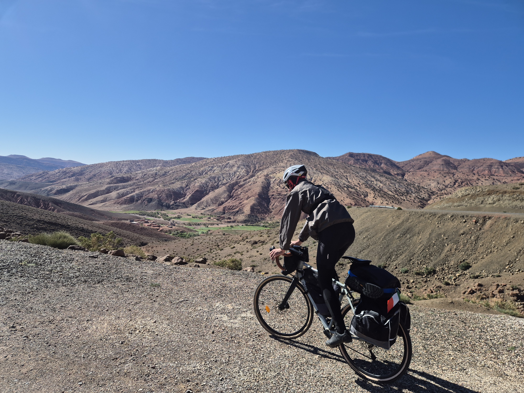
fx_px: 348
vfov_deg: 58.9
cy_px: 196
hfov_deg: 73.9
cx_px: 262
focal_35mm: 23
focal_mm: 5.4
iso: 25
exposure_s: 1/1968
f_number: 1.8
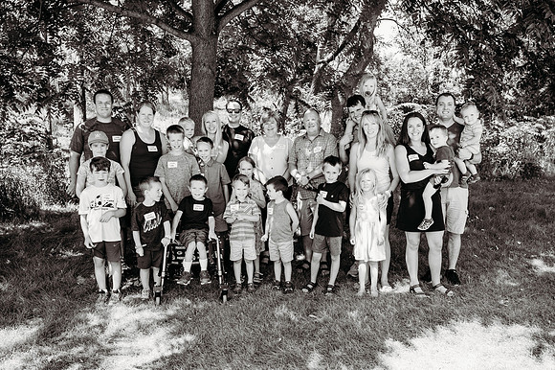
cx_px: 305
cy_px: 203
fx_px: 513
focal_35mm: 33
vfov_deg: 39.5
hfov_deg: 56.7
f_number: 4.5
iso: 200
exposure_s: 1/200
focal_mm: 29.5
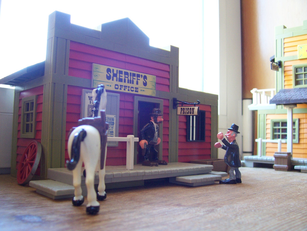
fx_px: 302
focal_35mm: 34
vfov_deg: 41.8
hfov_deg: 54.0
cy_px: 116
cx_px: 154
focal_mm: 5.6
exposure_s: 1/15
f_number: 2.7
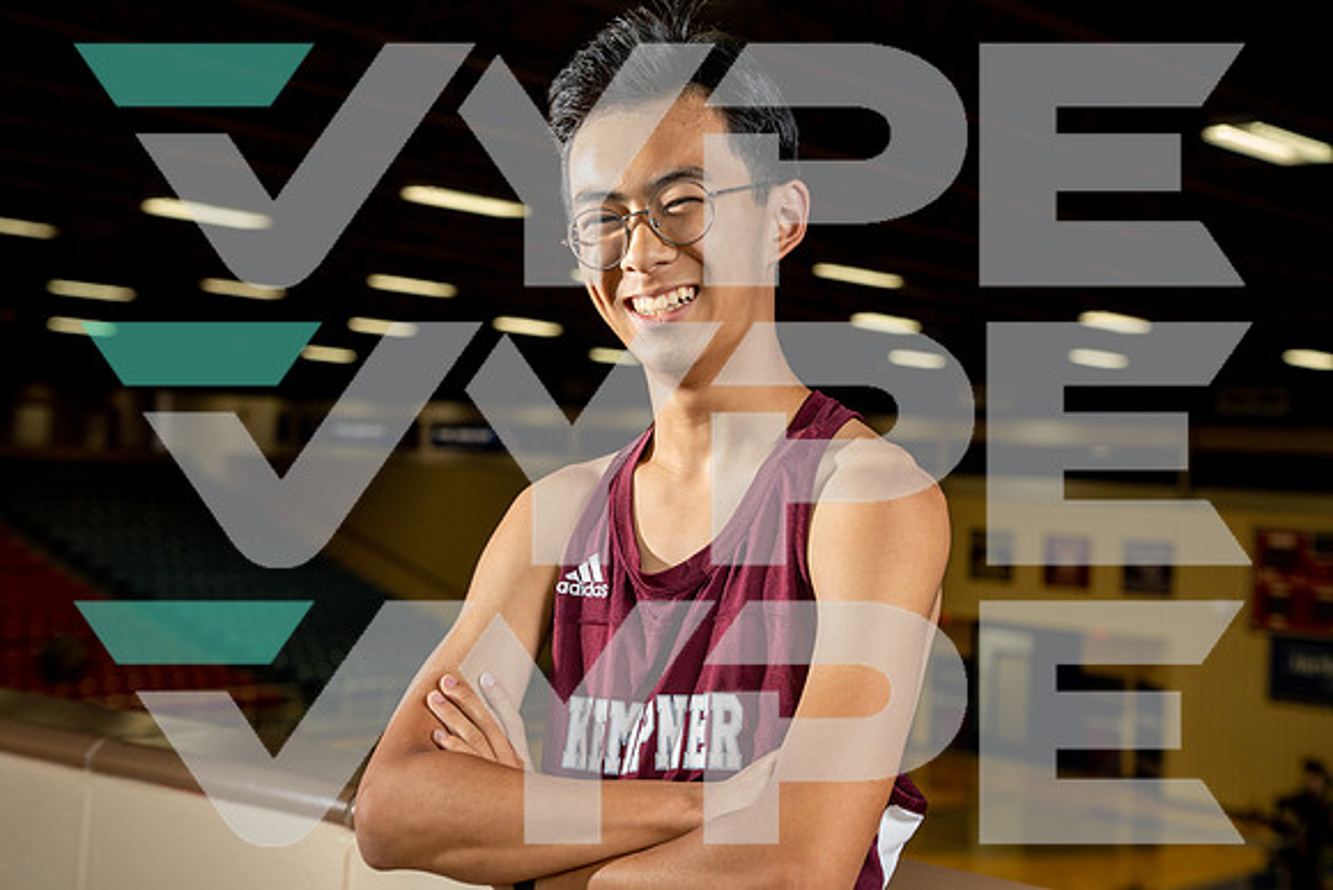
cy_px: 445
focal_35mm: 54
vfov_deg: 25.1
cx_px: 666
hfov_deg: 36.9
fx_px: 2000
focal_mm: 54
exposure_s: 1/250
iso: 400
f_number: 4.5
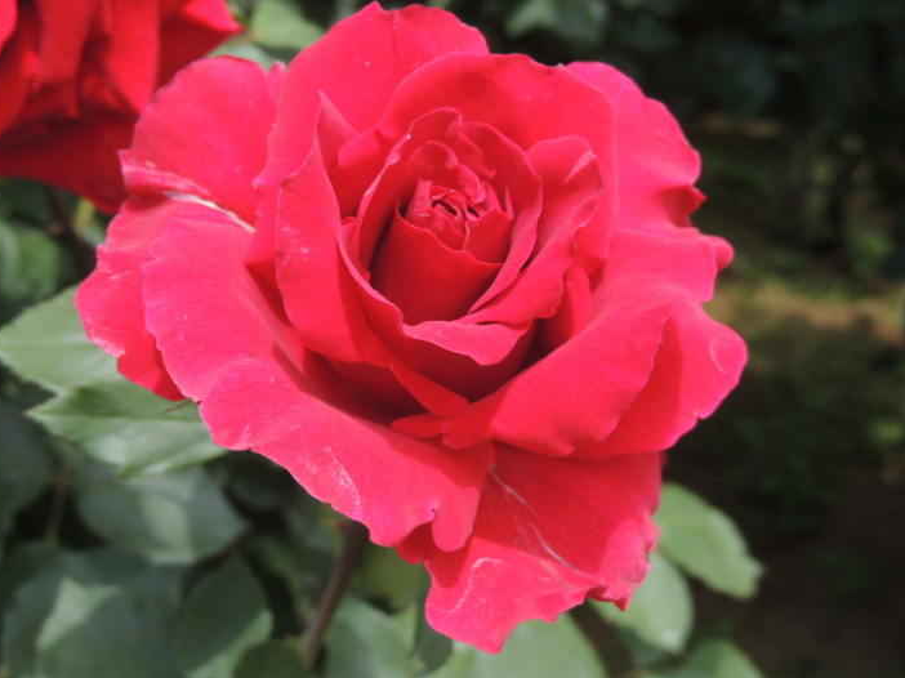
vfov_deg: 25.6
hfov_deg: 33.8
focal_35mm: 57
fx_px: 1490
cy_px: 304
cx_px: 414
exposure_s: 1/640
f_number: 3.6
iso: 100
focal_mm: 8.9
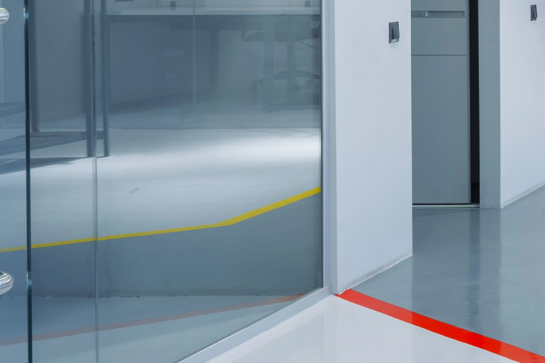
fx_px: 1393
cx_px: 1038
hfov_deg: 17.2
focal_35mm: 92
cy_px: -13
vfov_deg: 14.6
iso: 100
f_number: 16
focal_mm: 24
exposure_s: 1/10
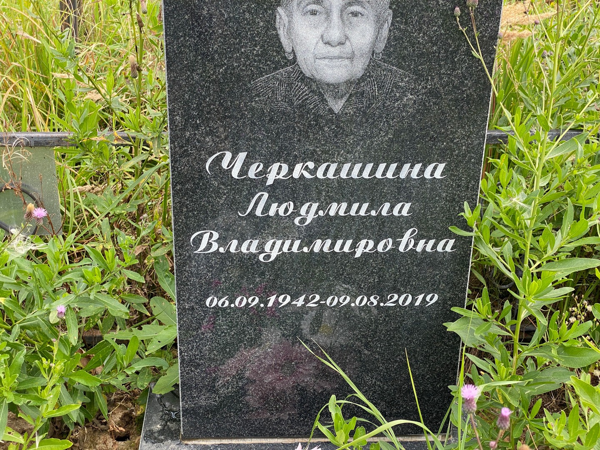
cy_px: 225
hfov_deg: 36.8
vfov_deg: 28.0
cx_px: 300
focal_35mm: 52
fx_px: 901
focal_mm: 6
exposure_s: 1/251
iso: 20
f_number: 2
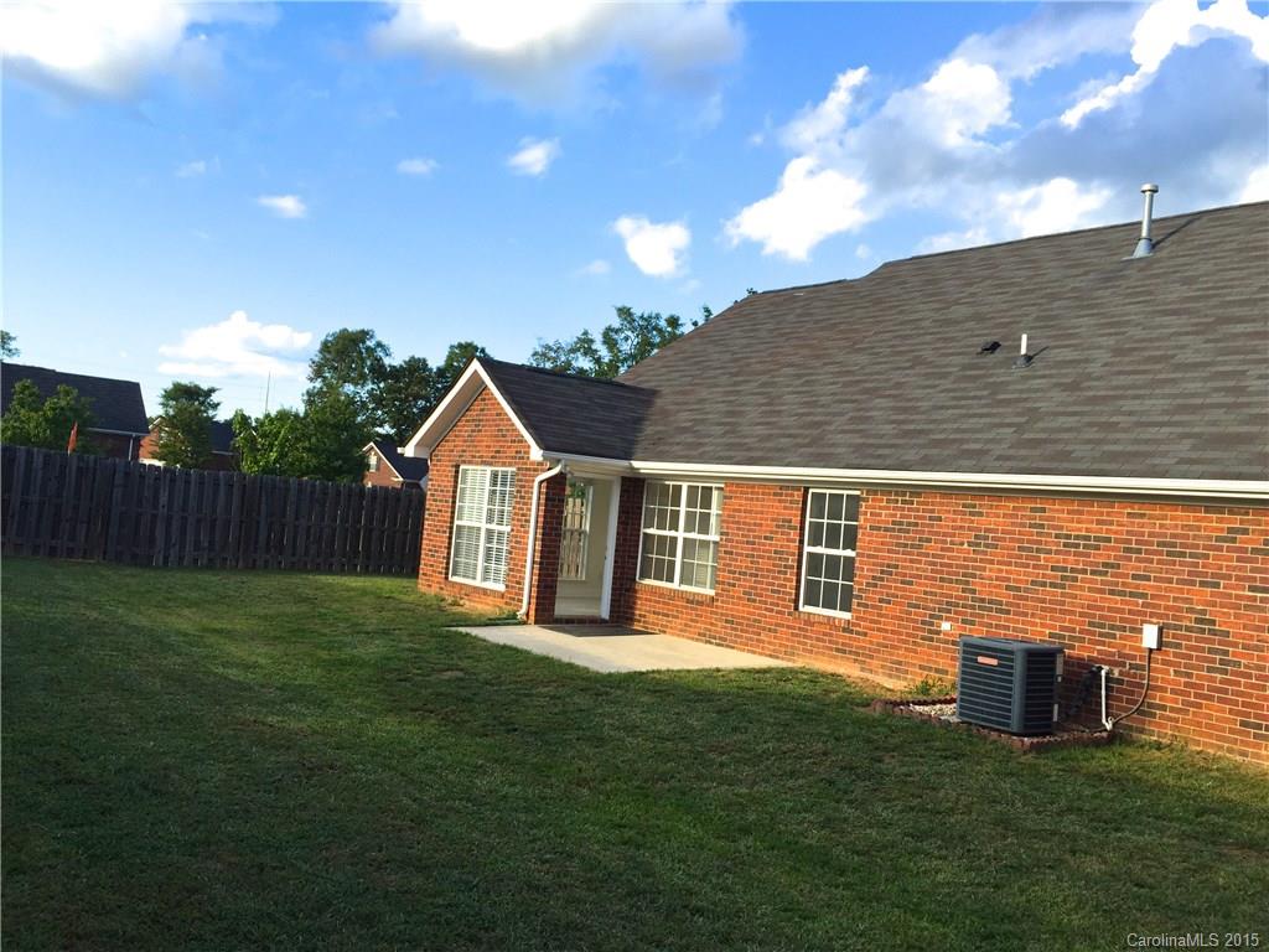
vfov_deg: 48.2
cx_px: 634
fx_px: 1063
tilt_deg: +3.4
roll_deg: -4.9
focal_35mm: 29
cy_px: 476
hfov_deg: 61.7
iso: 32
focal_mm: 4.15
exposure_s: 1/648
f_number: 2.2
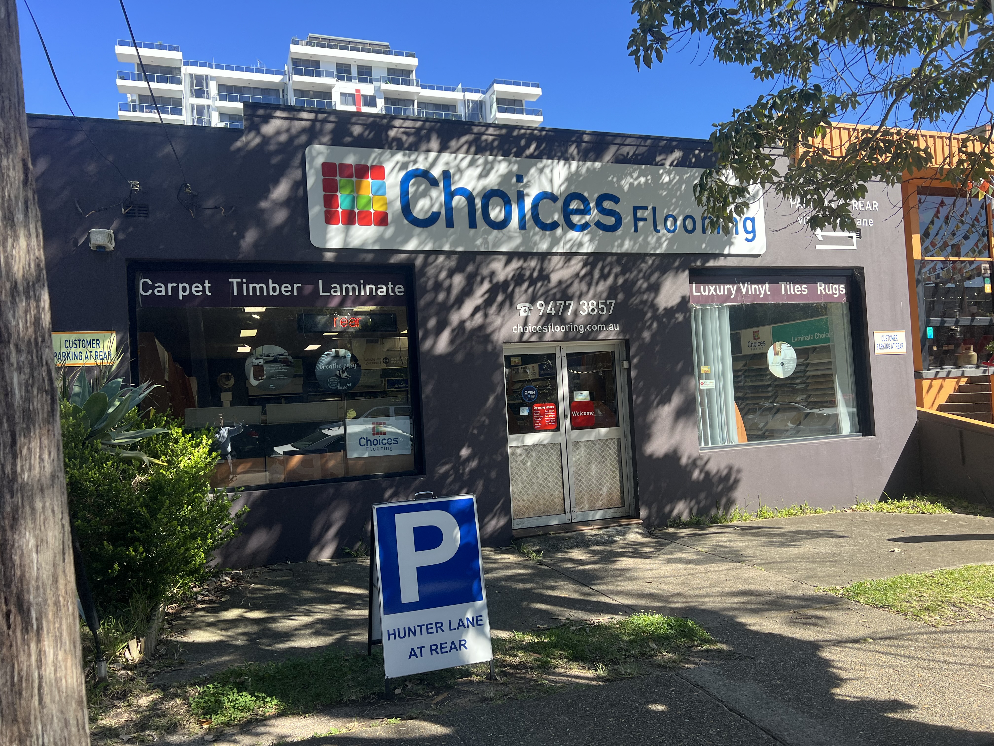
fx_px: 747
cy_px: 373
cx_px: 497
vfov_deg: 53.1
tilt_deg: +2.0
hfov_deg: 67.3
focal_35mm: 26
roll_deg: +4.1
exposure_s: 1/924
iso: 50
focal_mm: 5.7
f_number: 1.5
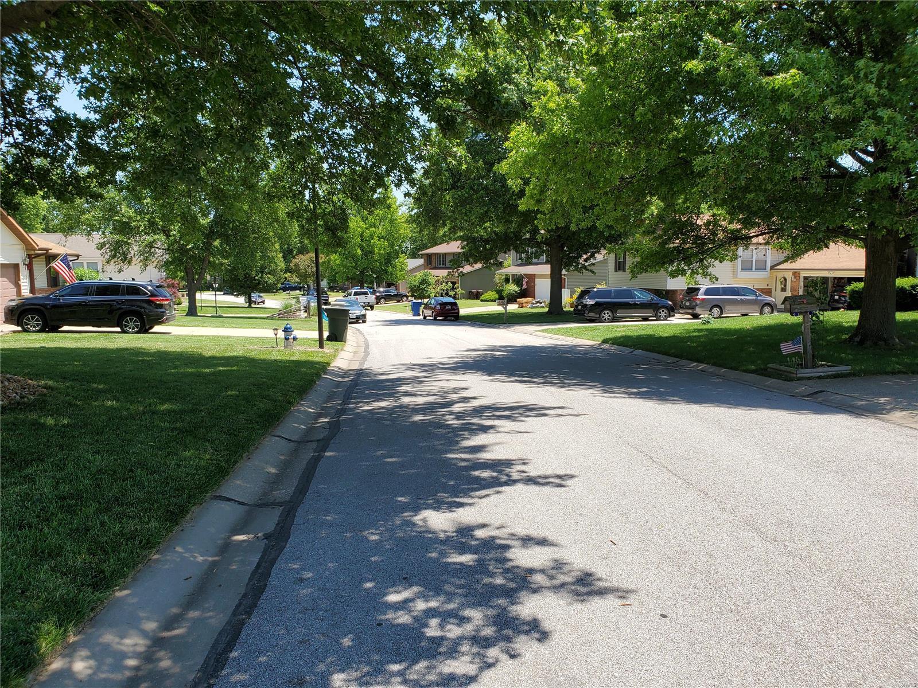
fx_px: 690
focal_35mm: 26
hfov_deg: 67.3
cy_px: 344
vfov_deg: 53.1
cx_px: 459
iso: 50
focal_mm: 4.3
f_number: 2.4
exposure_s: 1/813
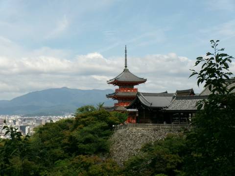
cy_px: 88
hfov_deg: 25.0
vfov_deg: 18.9
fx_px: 530
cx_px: 118
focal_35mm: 78
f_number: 14.3
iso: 100
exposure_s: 1/100
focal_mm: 14
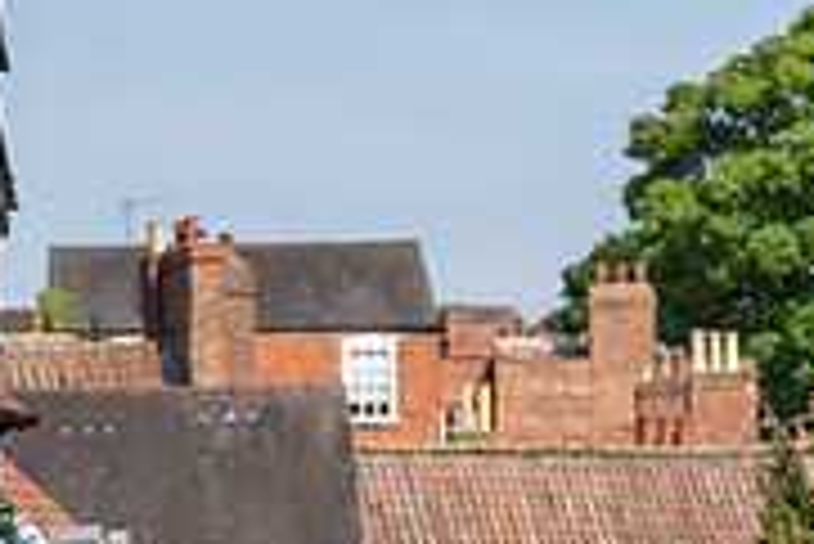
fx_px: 4141
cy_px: 582
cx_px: -117
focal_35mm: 183
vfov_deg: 7.5
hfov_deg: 11.1
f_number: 2.8
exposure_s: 1/1250
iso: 100
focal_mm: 57
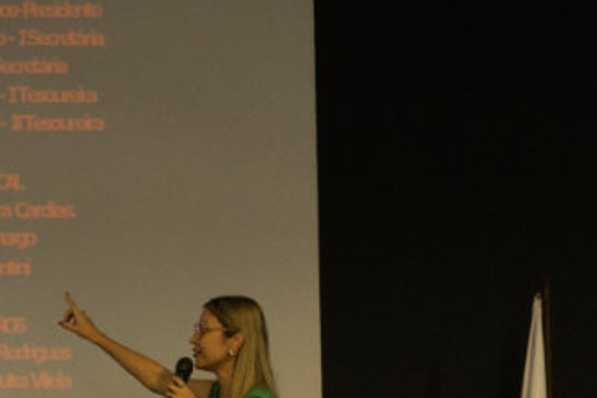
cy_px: 655
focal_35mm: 127
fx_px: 2107
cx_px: 236
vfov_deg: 10.3
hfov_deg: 16.1
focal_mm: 35
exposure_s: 1/100
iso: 5000
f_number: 5.6
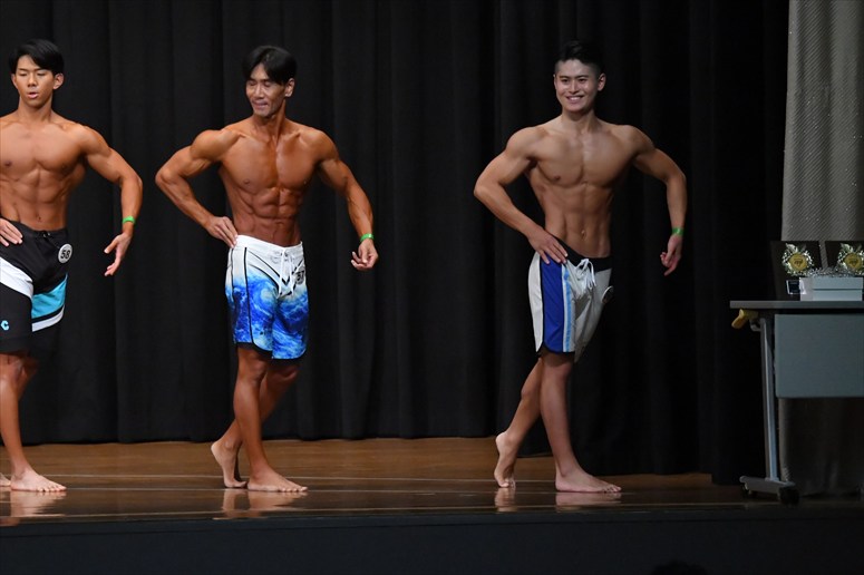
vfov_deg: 6.8
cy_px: 288
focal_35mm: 202
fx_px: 4846
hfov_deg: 10.2
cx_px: 432
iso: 8000
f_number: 5.6
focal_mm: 135
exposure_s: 1/400
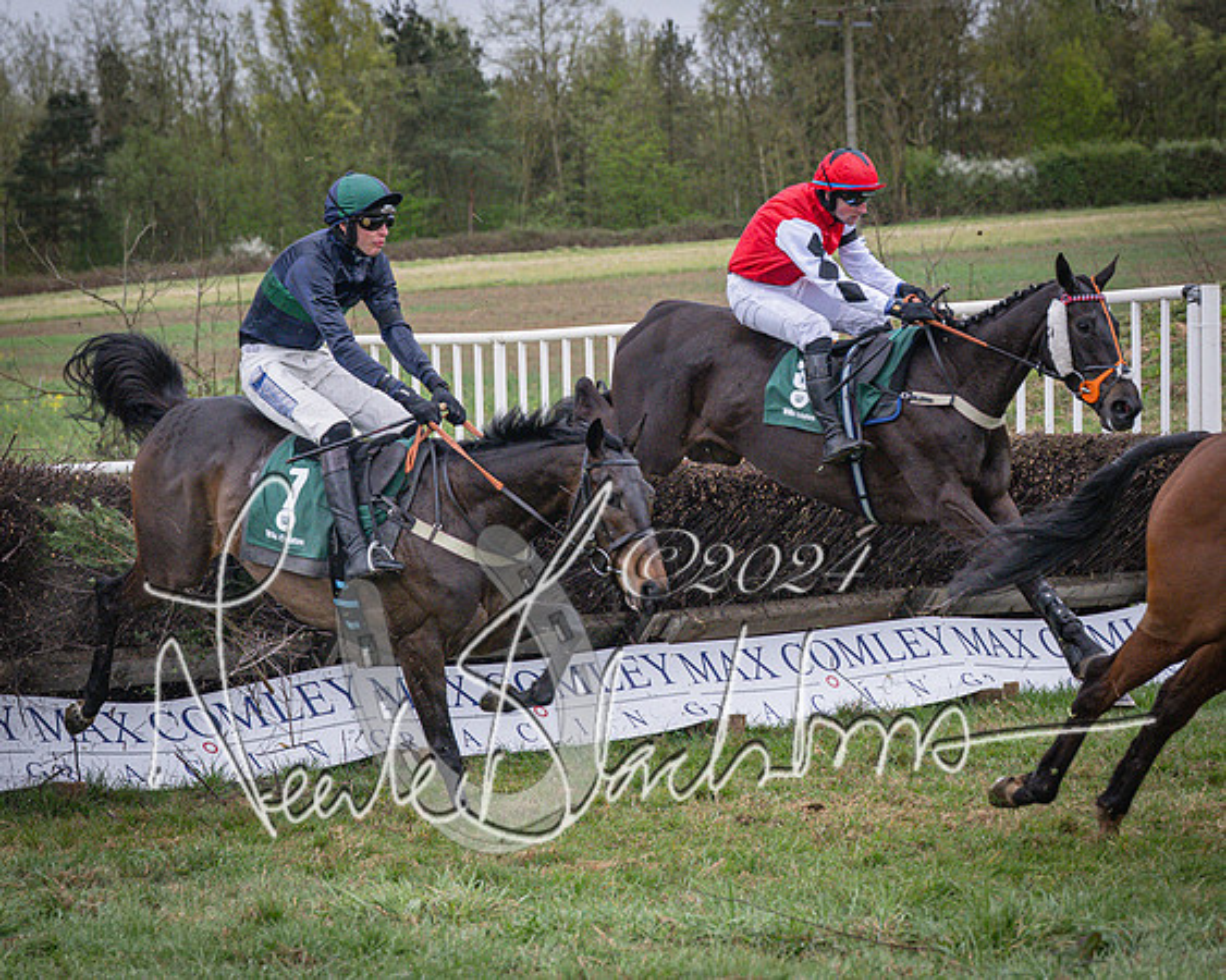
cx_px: 481
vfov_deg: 11.9
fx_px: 4714
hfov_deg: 14.8
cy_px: 466
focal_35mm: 130
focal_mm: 70
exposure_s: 1/1000
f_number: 4
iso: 1600
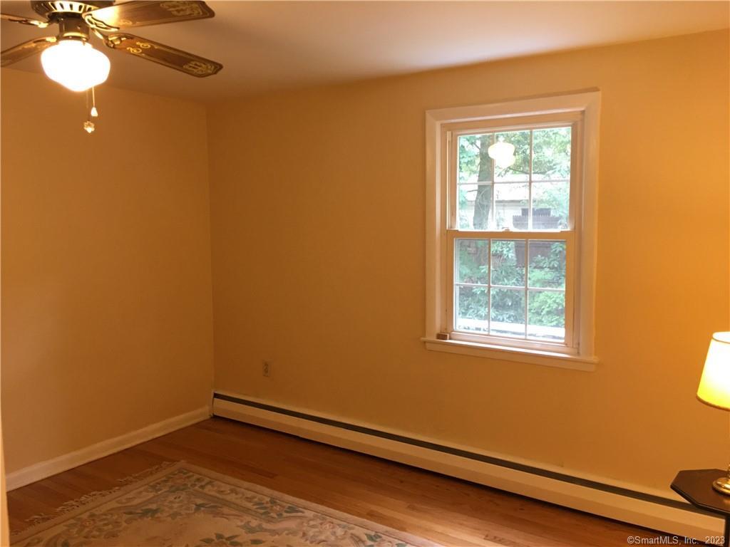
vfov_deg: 48.2
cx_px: 365
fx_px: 612
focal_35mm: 29
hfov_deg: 61.7
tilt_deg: -4.3
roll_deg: +0.9
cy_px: 274
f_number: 2.2
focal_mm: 4.15
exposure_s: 1/15
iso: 50
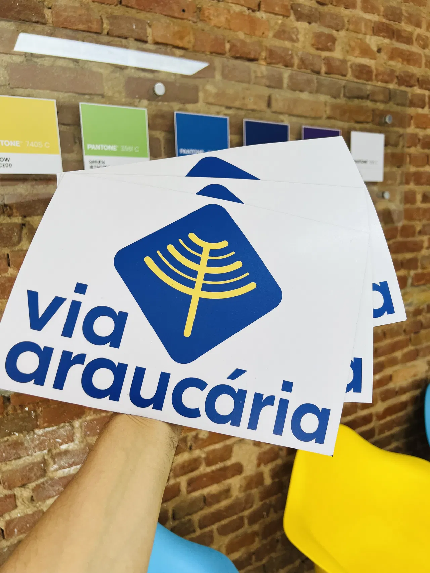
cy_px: 286
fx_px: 431
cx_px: 215
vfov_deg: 67.3
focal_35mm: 26
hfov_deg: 53.1
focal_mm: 5.7
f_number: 1.5
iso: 40
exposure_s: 1/120
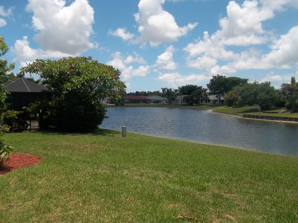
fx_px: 275
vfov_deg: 44.2
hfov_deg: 56.8
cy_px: 112
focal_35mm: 32
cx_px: 149
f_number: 8.8
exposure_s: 1/200
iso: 80
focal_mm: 5.7
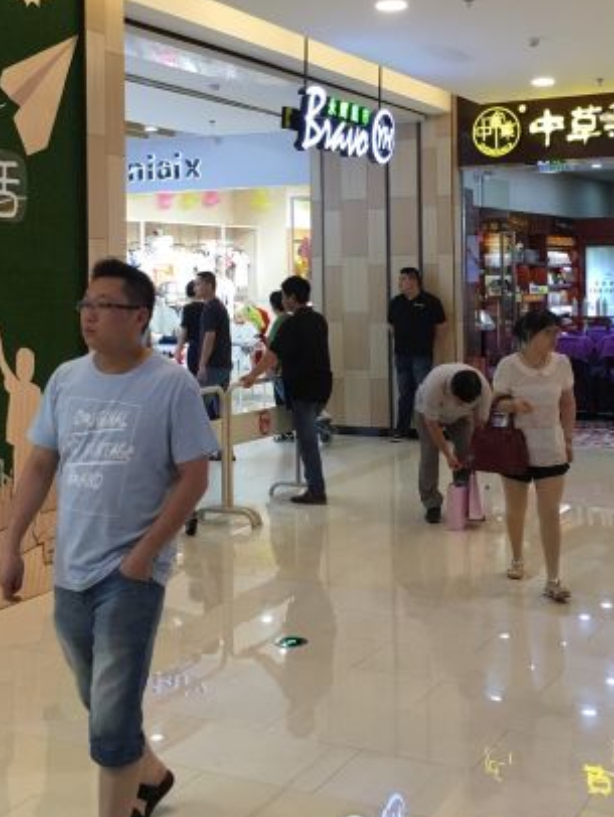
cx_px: 295
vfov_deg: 37.7
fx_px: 1181
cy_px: 264
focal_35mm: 50
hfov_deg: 29.1
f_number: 2.2
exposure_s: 1/33
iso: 40
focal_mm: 4.15
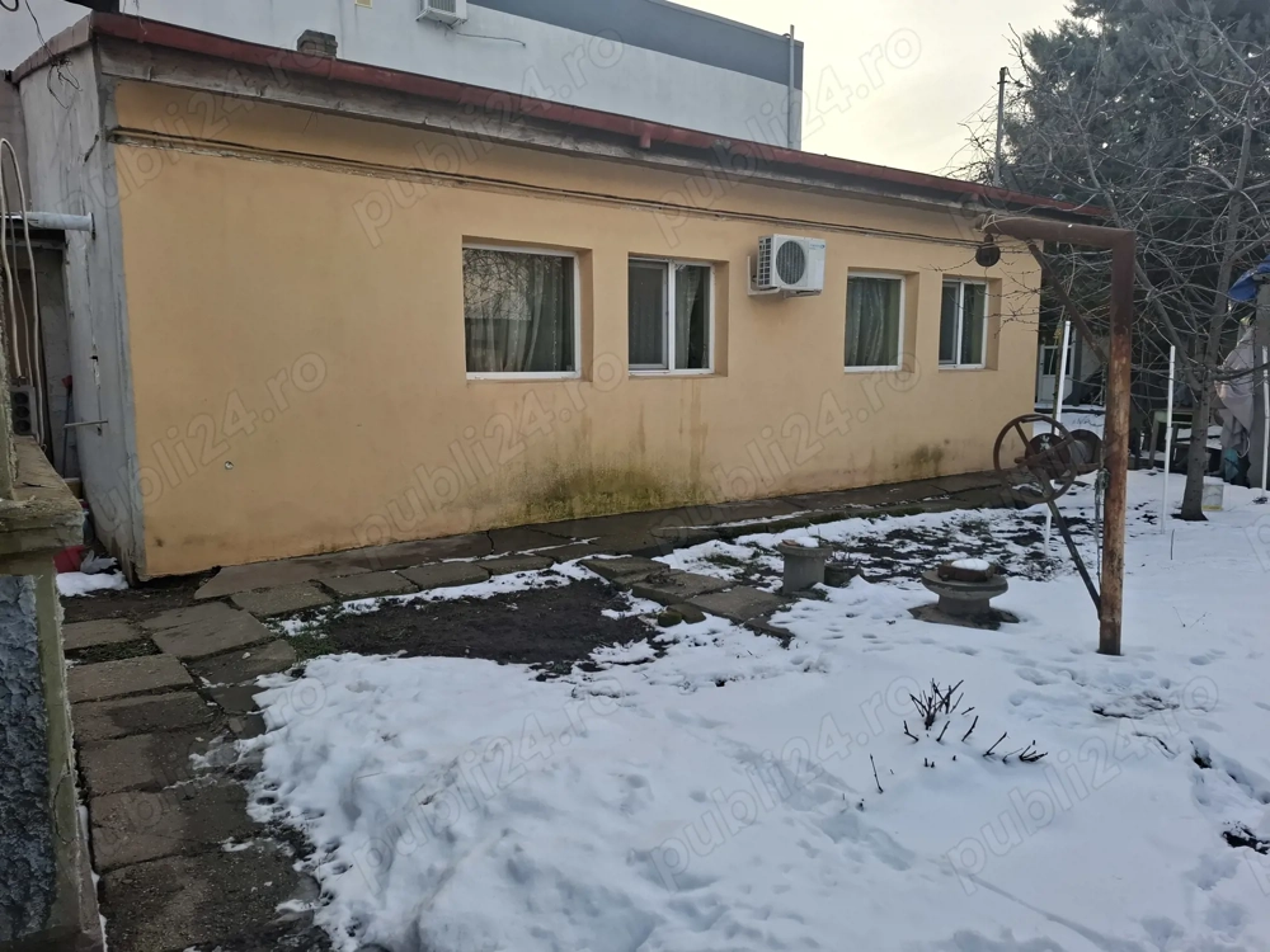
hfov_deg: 73.9
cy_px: 476
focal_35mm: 23
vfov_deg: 58.9
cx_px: 635
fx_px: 844
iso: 50
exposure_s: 1/716
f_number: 1.8
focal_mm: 5.54
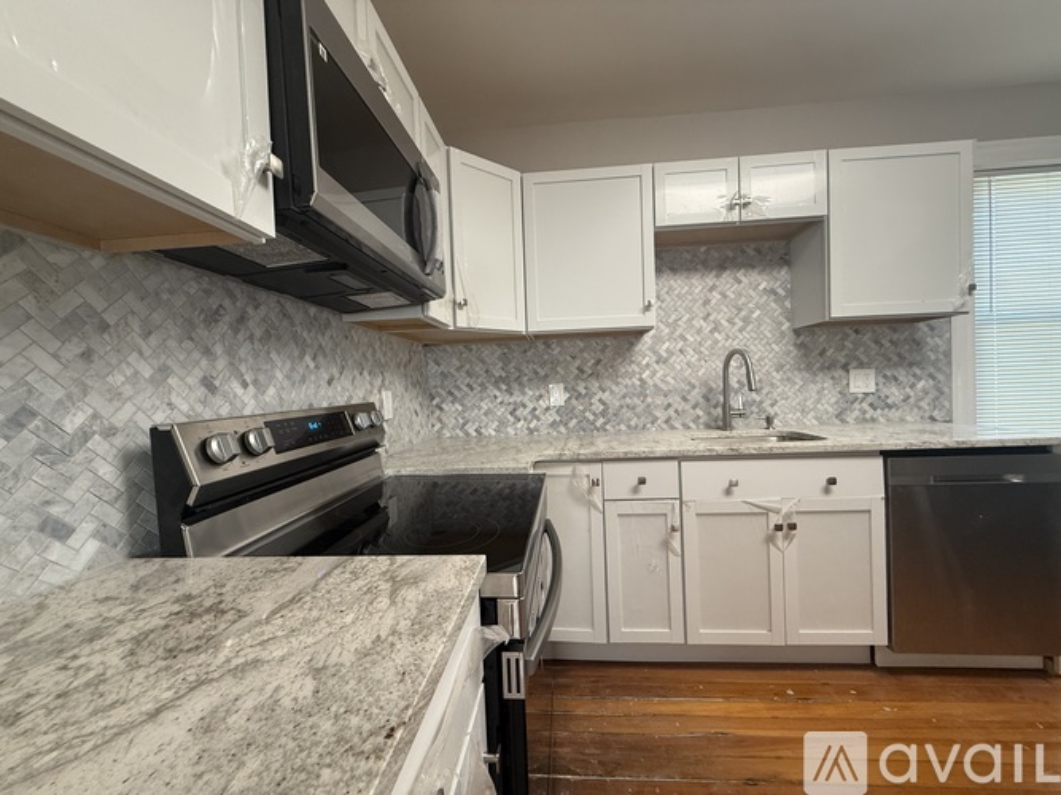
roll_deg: +2.0
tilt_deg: -1.0
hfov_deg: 102.1
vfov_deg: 85.7
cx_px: 530
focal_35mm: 14
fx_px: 429
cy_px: 398
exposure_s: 1/120
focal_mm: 2.22
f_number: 2.2
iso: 250
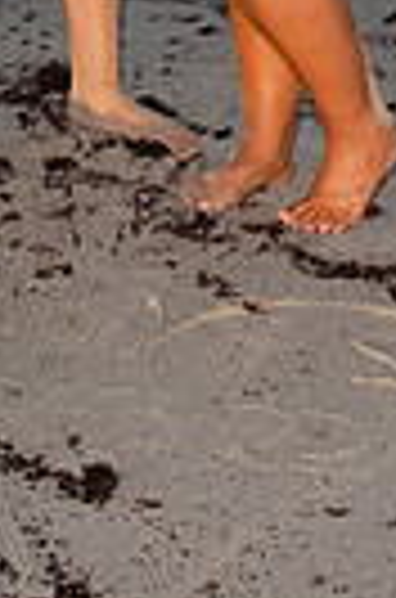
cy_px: -301
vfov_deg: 13.2
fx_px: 2438
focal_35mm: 147
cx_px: 158
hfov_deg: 9.3
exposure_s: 1/250
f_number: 7.1
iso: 100
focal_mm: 29
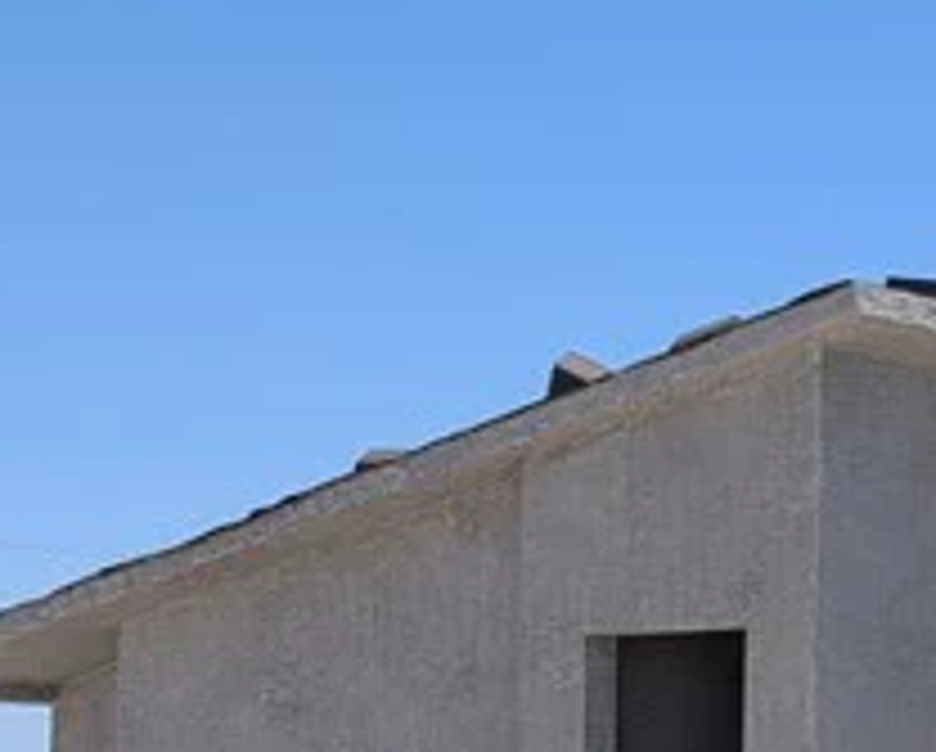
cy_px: 657
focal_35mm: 115
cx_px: 1766
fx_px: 3190
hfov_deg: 14.4
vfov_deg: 13.3
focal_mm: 6.9
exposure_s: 1/1290
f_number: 1.68
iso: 22
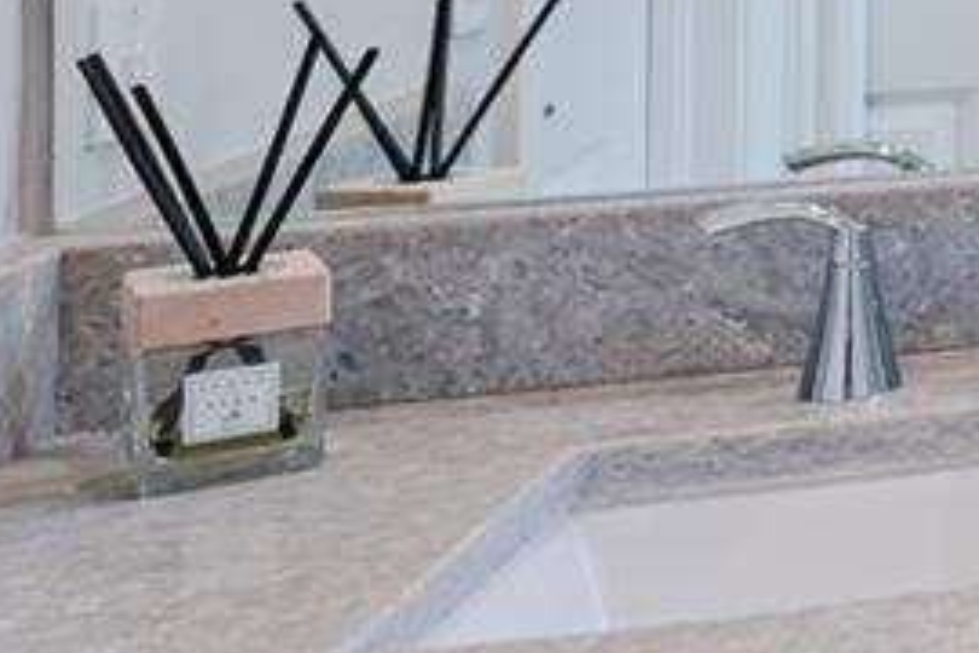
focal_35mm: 83
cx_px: 2458
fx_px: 2257
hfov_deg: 14.2
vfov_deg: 15.1
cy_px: -374
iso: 800
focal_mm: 14
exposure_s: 1/15
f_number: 8
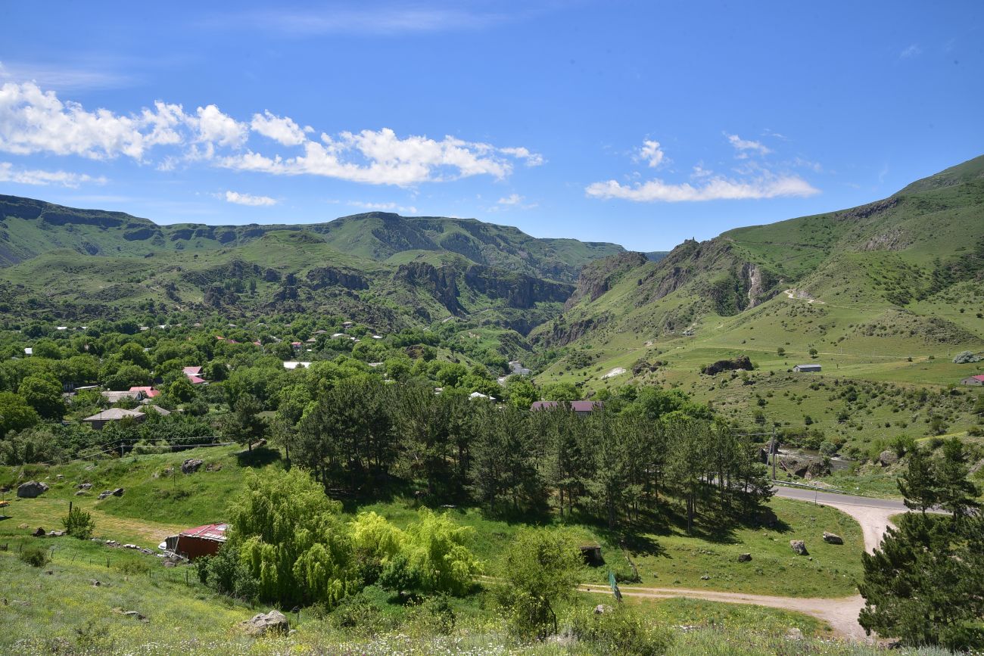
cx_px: 492
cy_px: 328
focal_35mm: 50
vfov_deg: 27.0
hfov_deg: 39.6
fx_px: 1367
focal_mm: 50
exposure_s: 1/100
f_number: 14
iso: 160
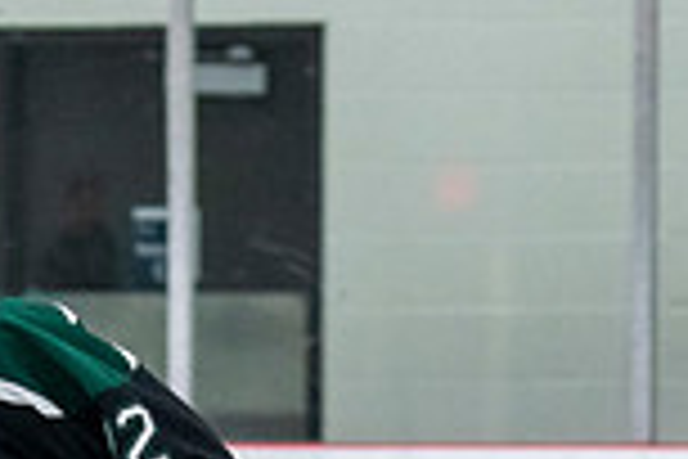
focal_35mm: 551
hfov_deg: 3.7
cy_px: 870
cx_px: -247
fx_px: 10529
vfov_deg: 2.5
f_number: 3.2
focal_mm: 100
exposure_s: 1/640
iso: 3200
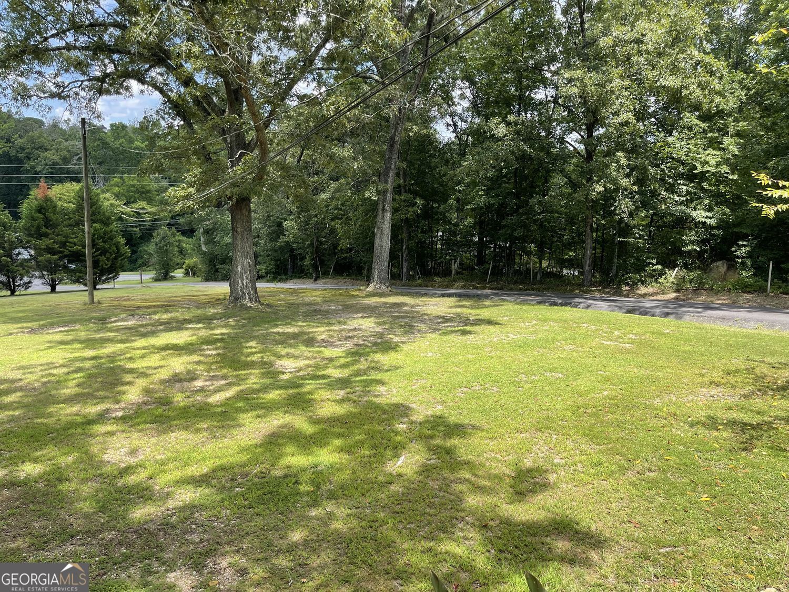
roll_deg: -0.9
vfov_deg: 54.9
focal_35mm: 25
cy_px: 296
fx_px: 570
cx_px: 394
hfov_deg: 69.4
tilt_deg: -11.6
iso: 32
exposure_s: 1/923
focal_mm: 5.1
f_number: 1.6
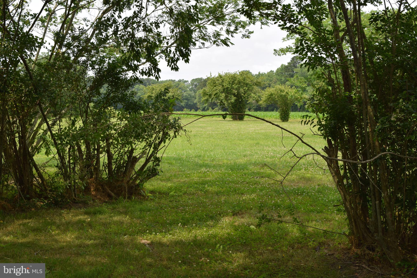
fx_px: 591
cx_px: 208
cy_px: 139
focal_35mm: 51
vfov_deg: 26.5
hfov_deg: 38.9
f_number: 8
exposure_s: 1/200
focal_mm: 34
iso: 100
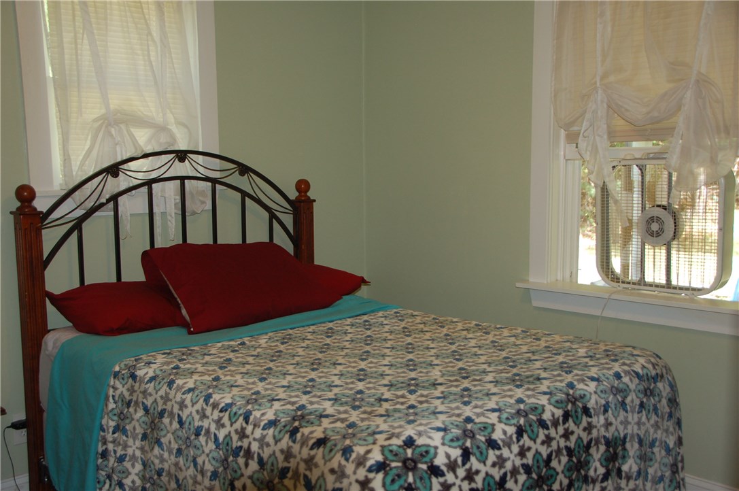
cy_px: 246
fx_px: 800
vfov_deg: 34.1
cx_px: 370
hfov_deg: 49.6
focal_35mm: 39
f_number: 4
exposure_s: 1/60
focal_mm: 26
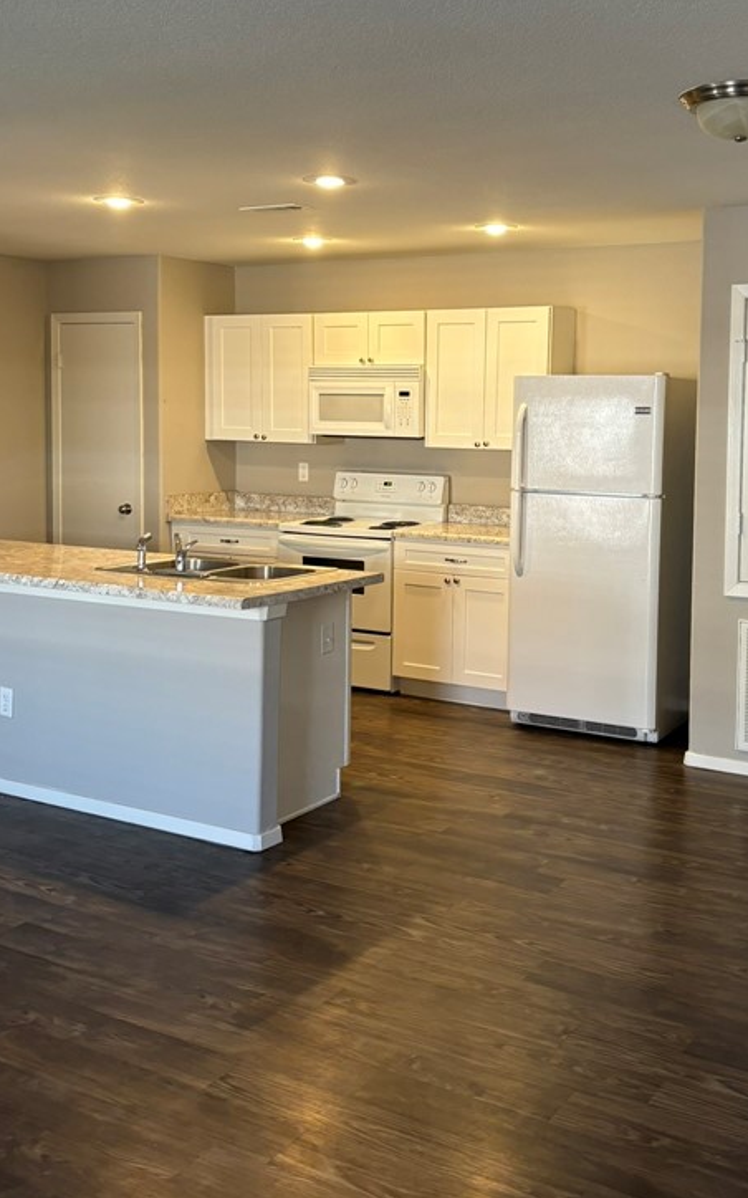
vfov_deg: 50.1
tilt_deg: -4.3
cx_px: 435
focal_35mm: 39
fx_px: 1273
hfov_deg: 32.7
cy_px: 490
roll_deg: -1.9
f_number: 1.6
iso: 125
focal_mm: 5.96
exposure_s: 1/60
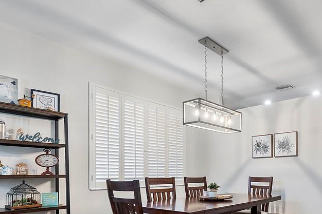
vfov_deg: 46.5
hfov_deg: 66.2
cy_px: 176
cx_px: 231
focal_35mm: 26
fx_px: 232
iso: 250
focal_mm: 10
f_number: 8
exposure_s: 1/6
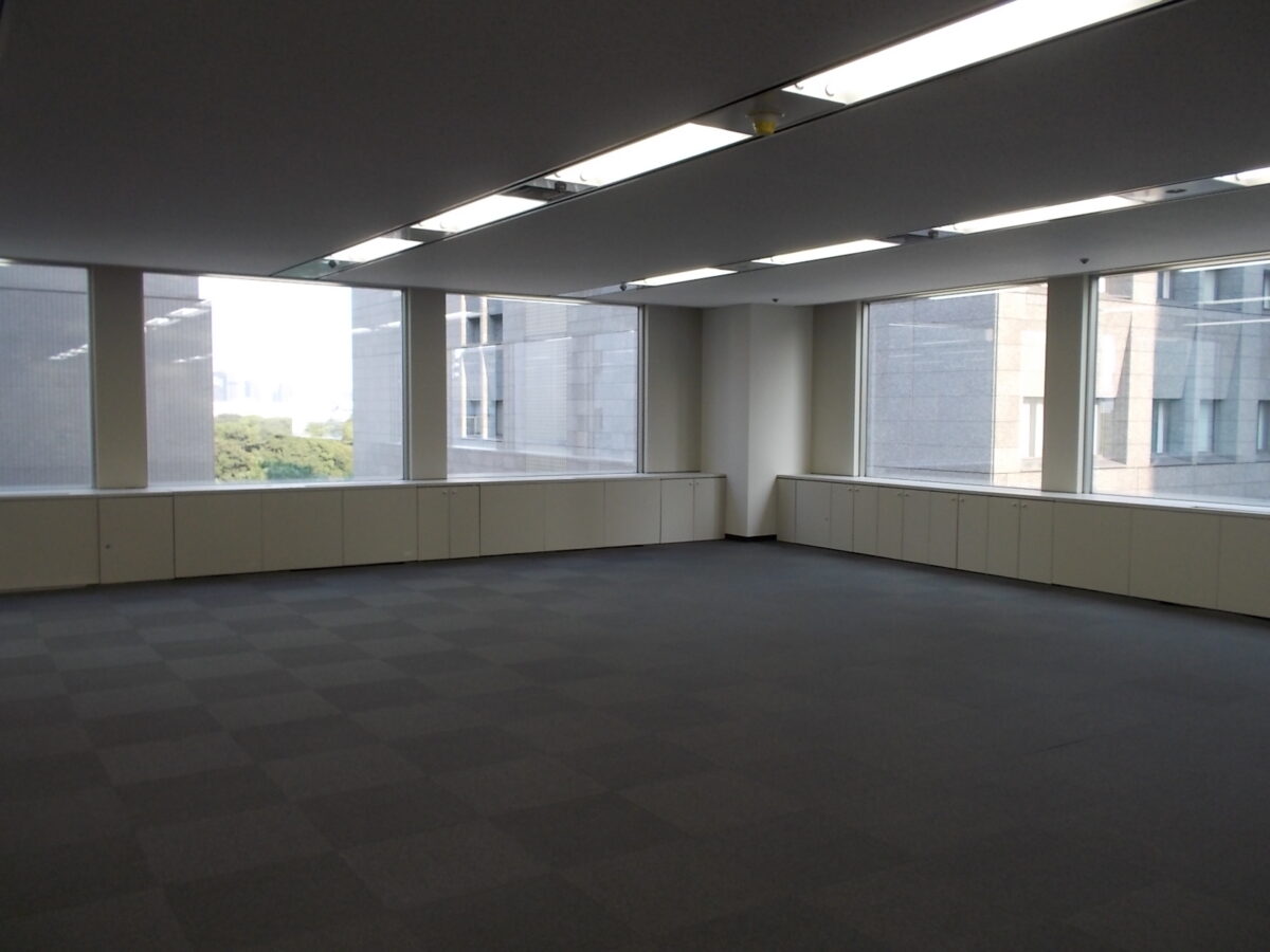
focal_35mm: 29
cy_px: 476
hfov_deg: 61.7
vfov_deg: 48.2
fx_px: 1064
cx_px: 635
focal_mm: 4.1
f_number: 3.3
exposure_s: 1/60
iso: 80
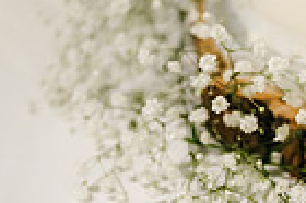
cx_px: 431
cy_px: -204
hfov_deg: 13.5
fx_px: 1231
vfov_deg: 8.9
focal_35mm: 145
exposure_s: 1/250
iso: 640
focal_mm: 35
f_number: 1.4
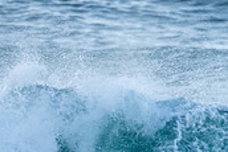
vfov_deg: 0.5
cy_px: 175
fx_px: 15986
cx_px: 269
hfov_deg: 0.8
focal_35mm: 2522
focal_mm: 500
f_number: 5.6
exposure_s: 1/250
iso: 320
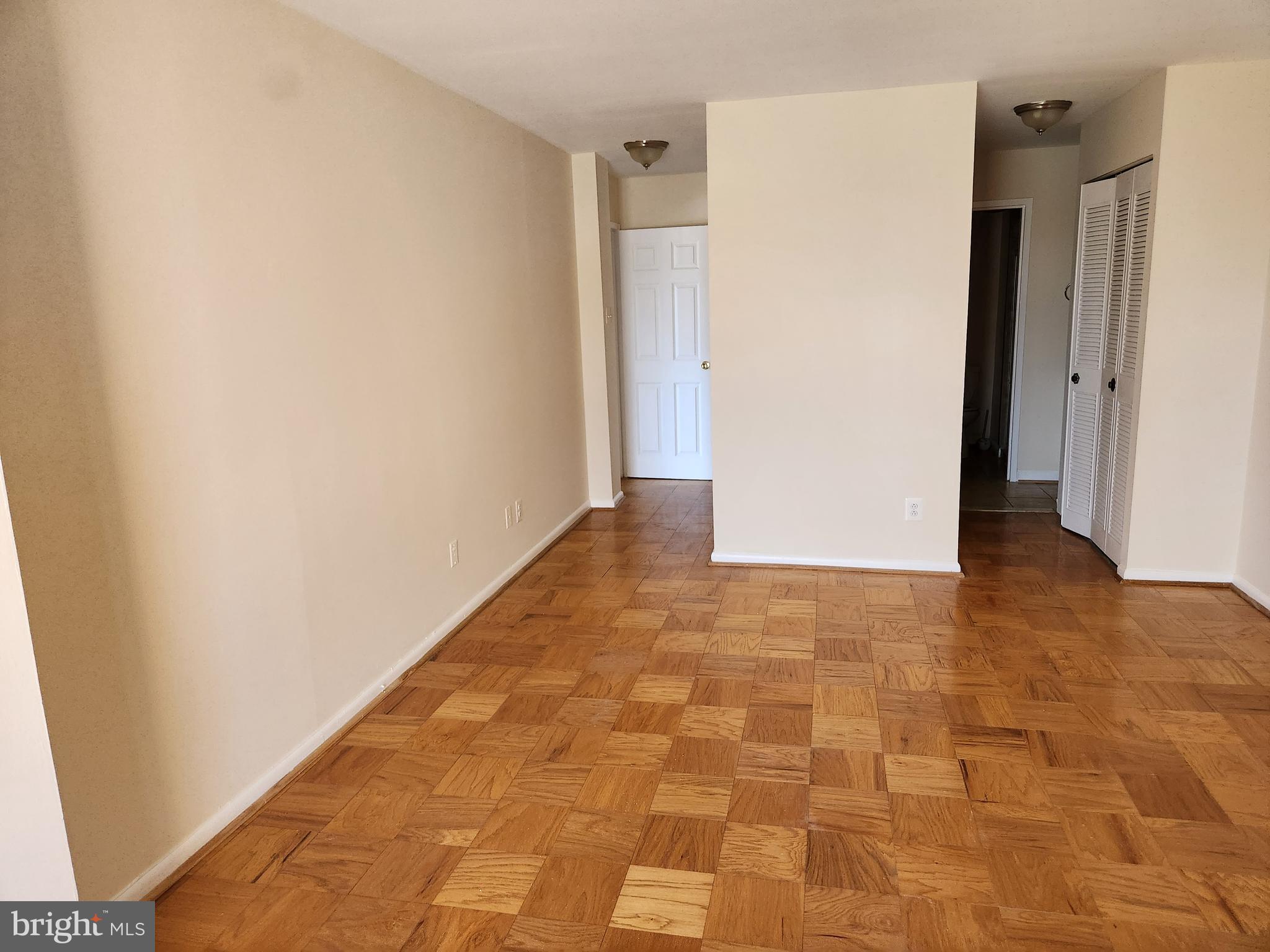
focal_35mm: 23
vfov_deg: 58.9
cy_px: 476
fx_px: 844
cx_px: 635
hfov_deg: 73.9
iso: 320
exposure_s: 1/120
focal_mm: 5.4
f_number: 1.8
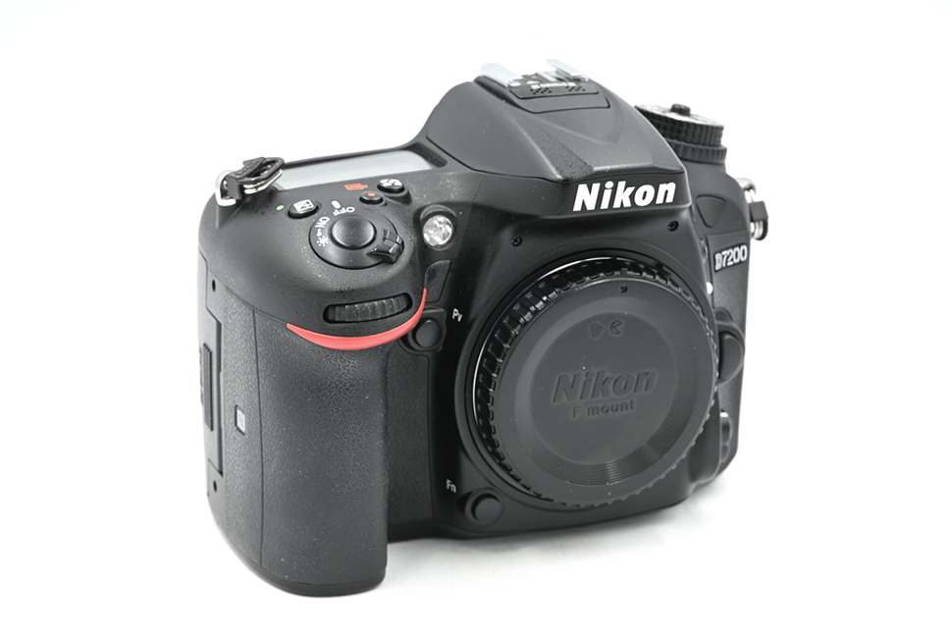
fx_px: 1983
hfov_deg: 27.0
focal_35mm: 75
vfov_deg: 18.2
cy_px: 318
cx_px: 476
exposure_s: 1/20
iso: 200
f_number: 13
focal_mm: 75
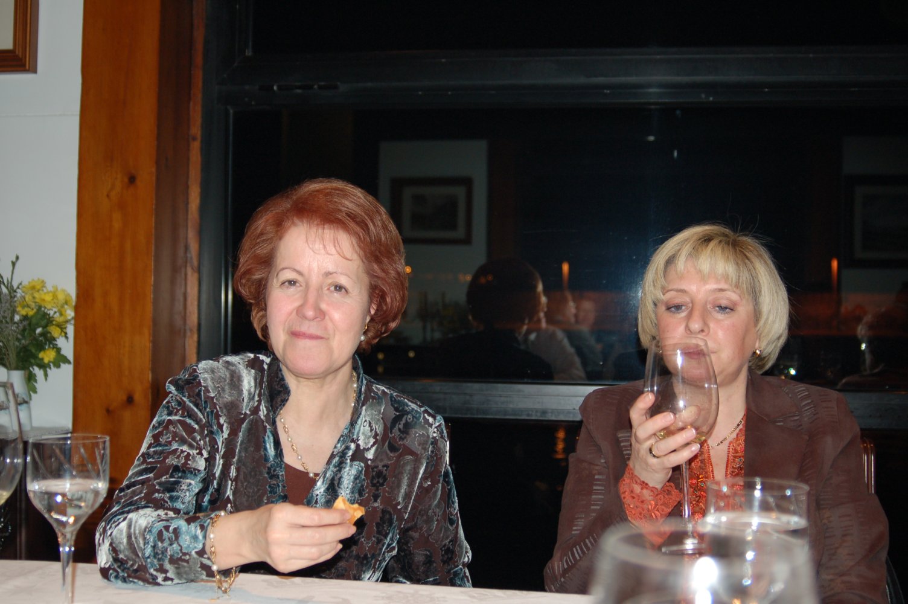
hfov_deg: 42.4
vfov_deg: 28.9
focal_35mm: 46
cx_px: 454
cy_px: 302
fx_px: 1172
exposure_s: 1/60
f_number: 3.3
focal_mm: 31
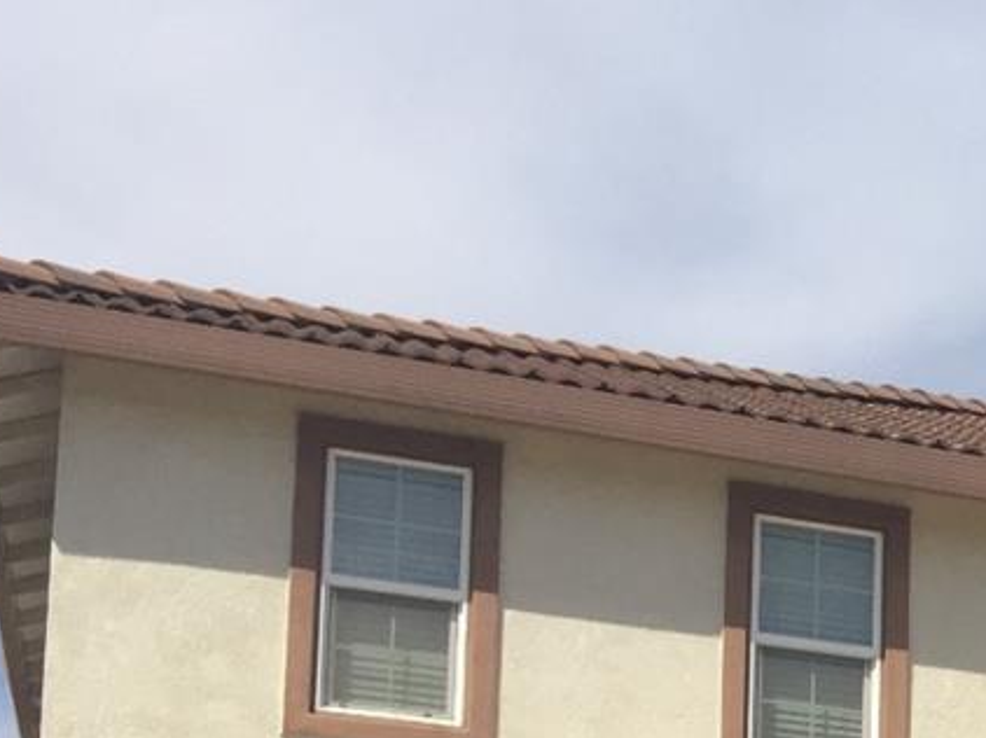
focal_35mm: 103
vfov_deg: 13.1
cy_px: 1270
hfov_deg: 16.5
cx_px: 1680
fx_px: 2932
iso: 32
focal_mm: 4.15
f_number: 2.2
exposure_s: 1/3049
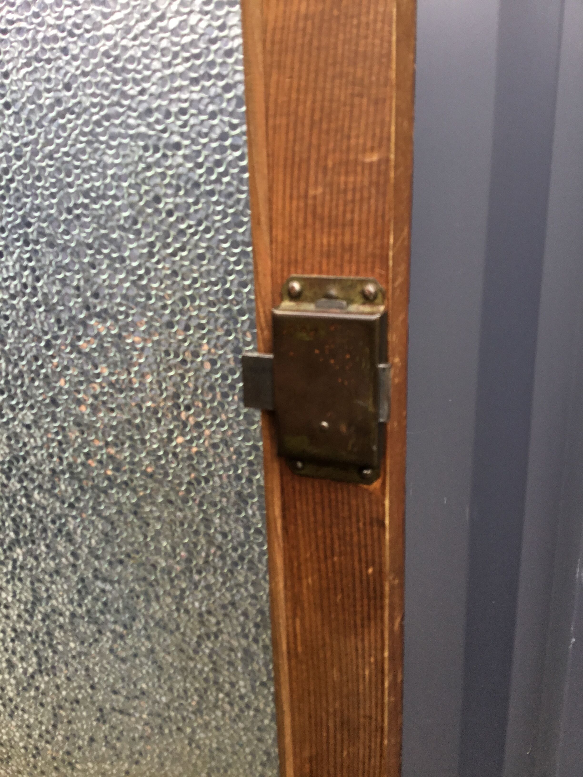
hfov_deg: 45.4
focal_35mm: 31
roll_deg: +1.9
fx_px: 696
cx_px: 292
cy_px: 388
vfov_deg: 58.4
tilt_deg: -18.2
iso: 32
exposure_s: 1/100
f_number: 2.4
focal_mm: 3.3
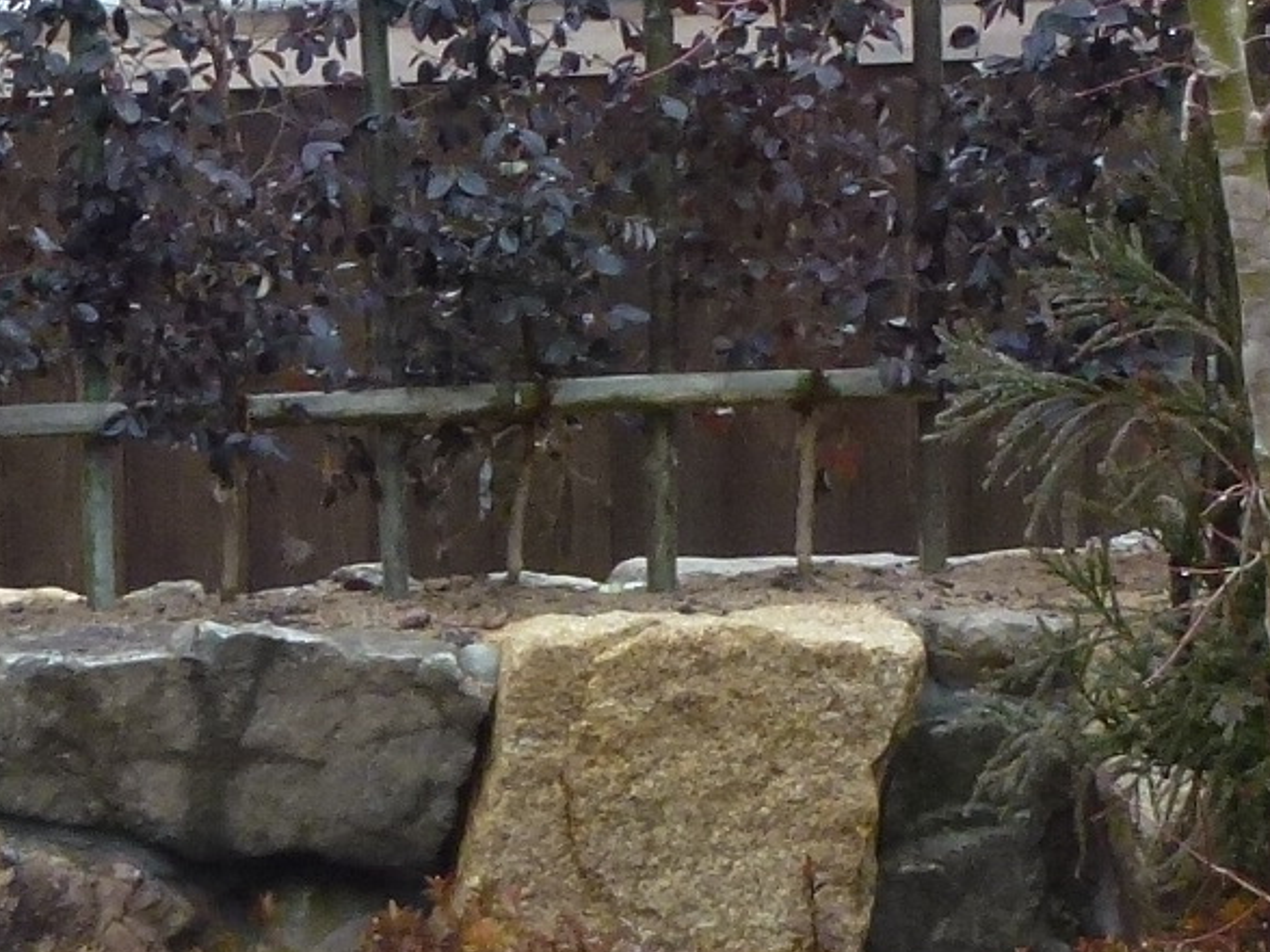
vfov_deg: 5.5
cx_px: 125
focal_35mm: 266
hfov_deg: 7.4
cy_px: 1396
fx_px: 9757
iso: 160
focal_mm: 10.9
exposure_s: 1/80
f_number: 4.5
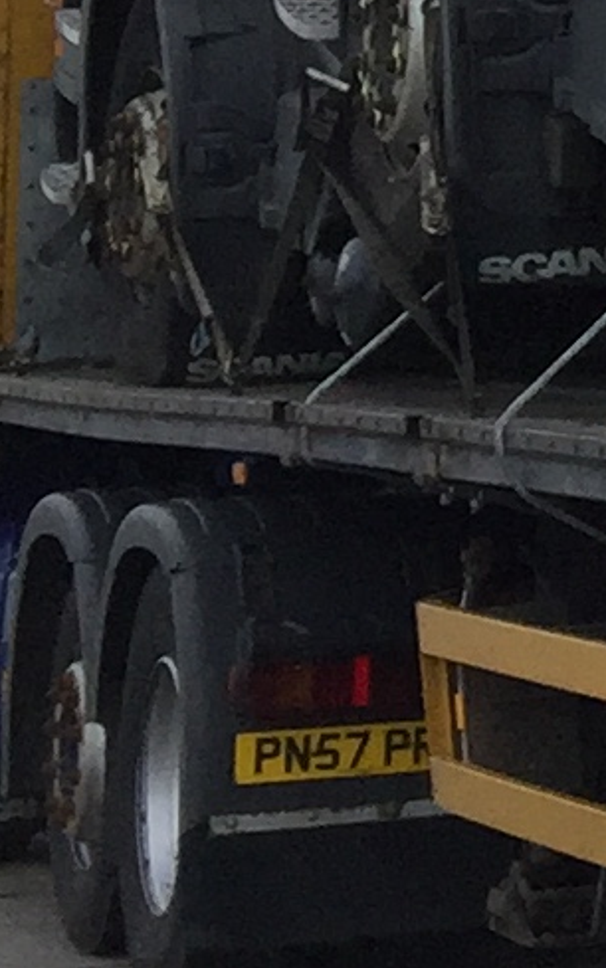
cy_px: -251
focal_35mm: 205
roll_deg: +2.6
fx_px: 5412
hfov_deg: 5.3
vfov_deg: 10.0
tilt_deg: +3.8
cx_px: 2840
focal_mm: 4.15
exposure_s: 1/1236
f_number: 2.2
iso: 32
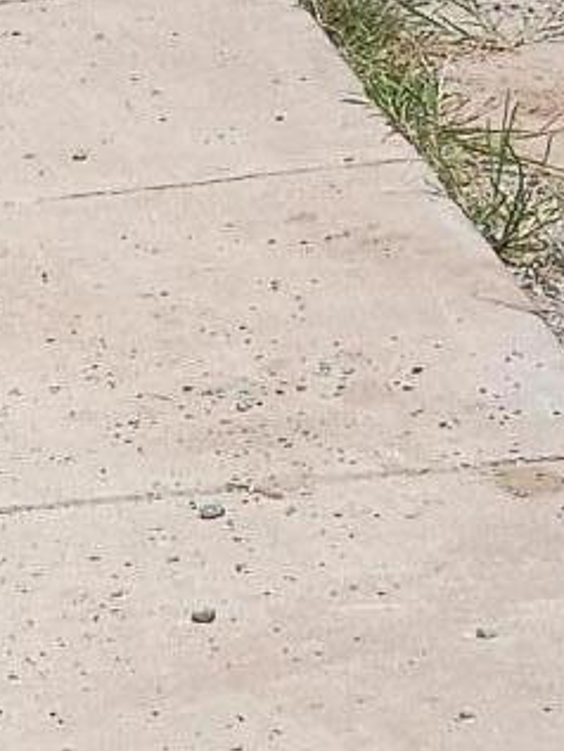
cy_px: 808
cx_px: -893
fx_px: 3973
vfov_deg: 10.7
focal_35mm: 183
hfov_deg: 7.5
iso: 102
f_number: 1.8
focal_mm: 4.27
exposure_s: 1/1866
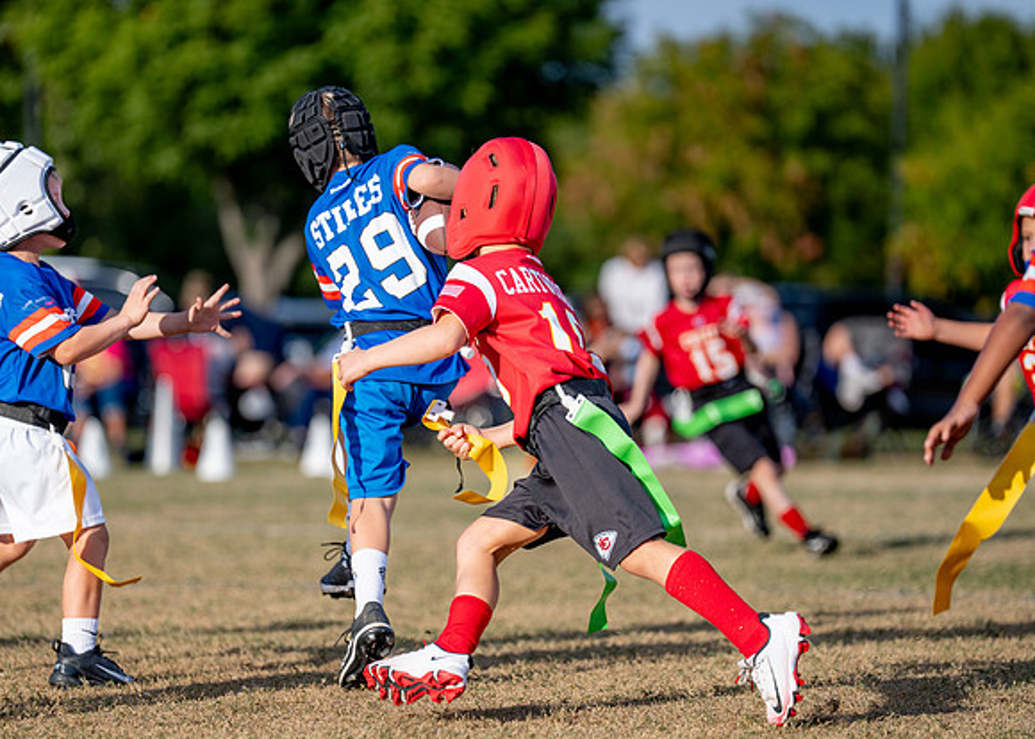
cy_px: 385
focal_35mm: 184
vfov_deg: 7.8
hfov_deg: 10.9
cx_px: 436
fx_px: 5412
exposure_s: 1/4000
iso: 250
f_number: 2.8
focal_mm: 160
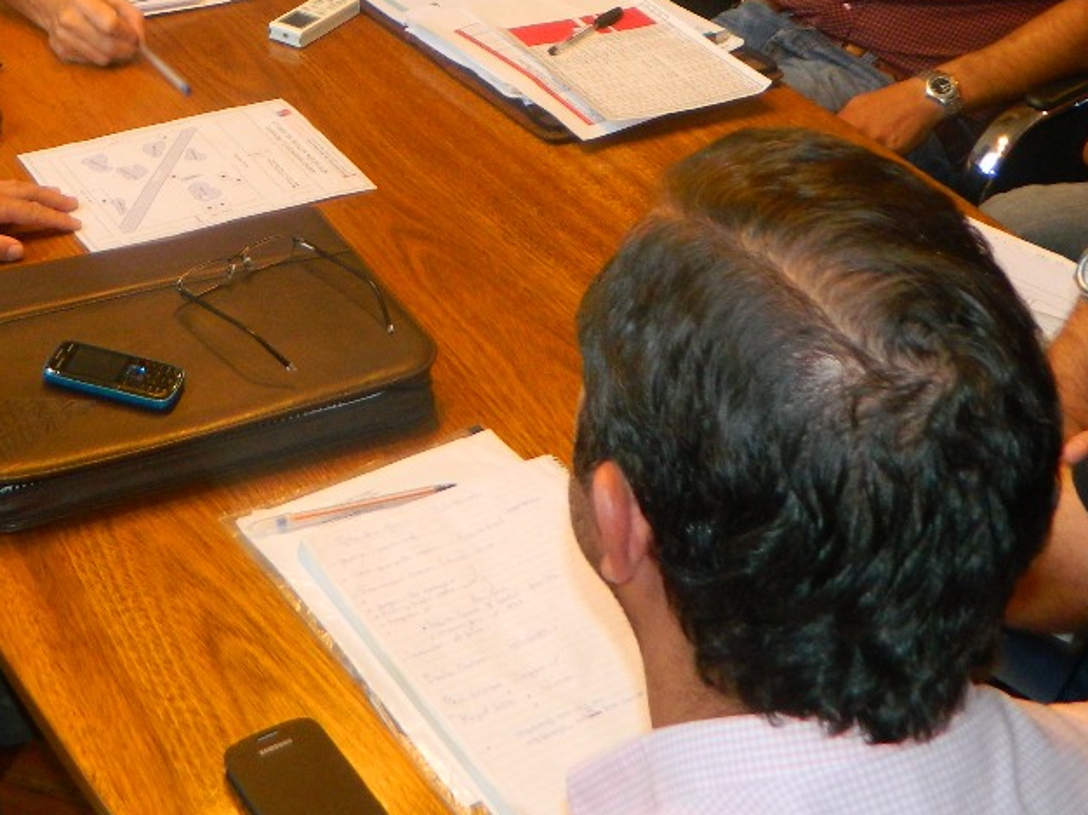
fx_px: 1822
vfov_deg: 24.1
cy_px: 5
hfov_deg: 32.6
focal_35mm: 58
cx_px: 262
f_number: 3.2
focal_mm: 5.1
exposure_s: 1/30
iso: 200
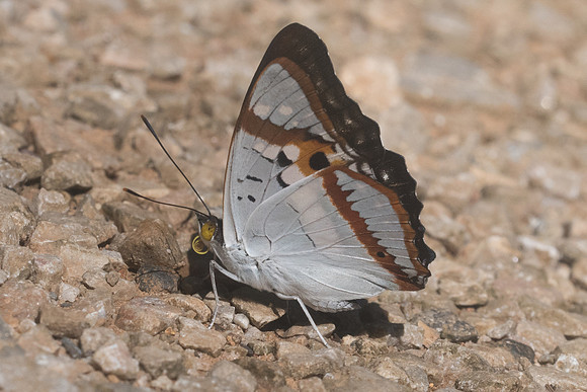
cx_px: 341
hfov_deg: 5.0
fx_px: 6714
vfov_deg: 3.3
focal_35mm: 412
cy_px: 277
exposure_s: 1/2000
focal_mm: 150
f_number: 14
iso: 1000
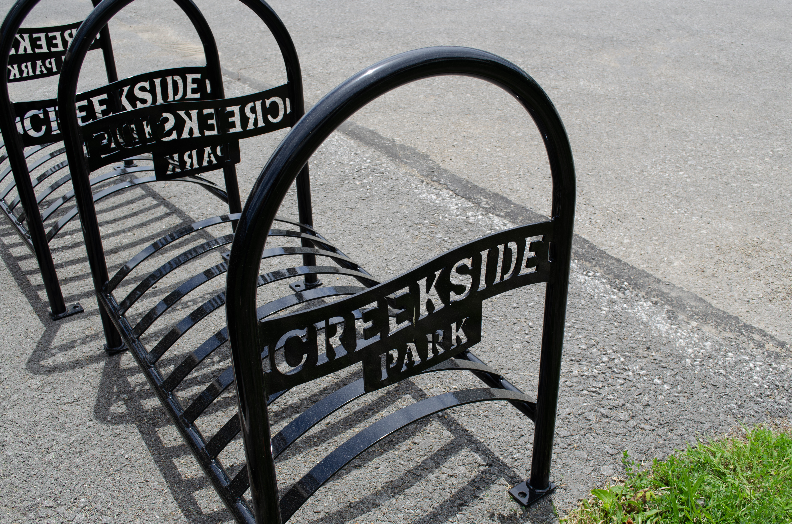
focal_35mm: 33
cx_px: 396
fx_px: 724
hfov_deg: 57.3
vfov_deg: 39.8
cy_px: 262
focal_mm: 22
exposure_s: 1/250
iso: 125
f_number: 8
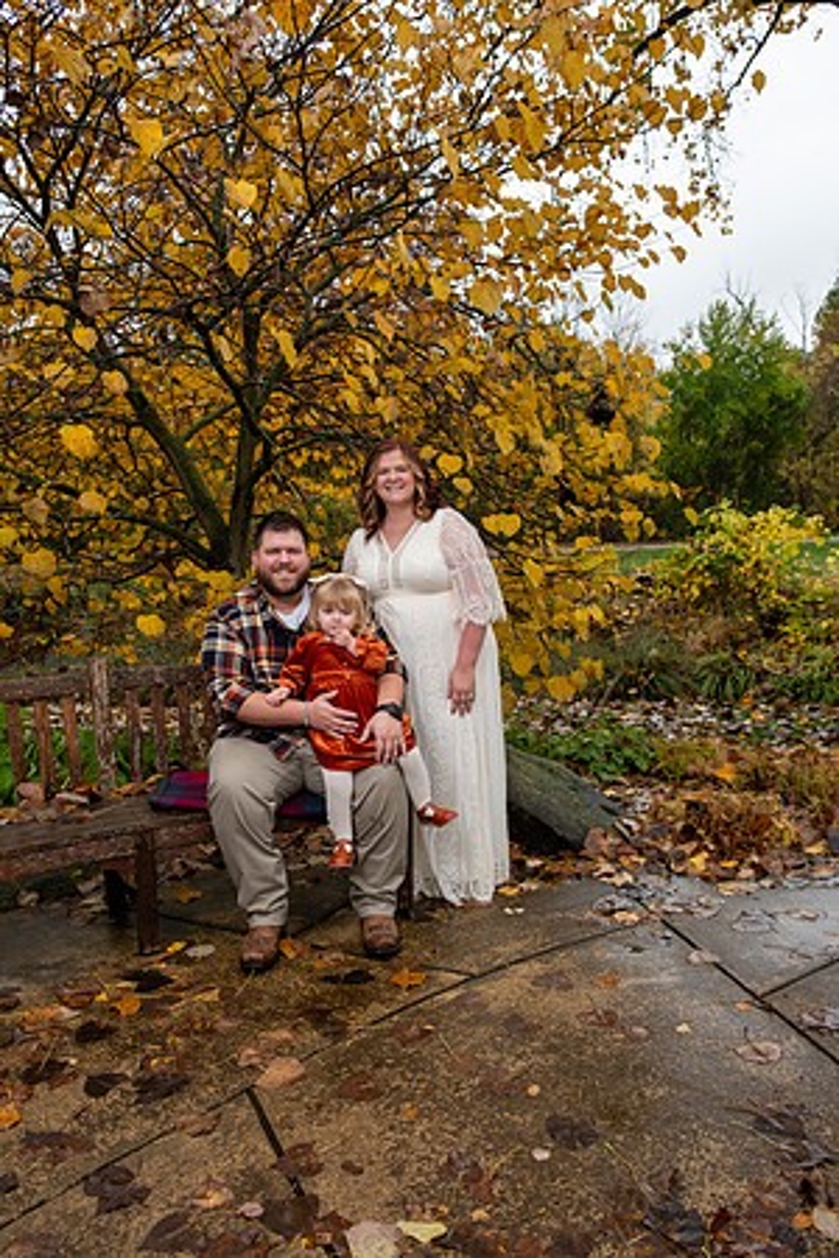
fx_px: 944
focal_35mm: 27
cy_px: 629
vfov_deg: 67.4
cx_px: 420
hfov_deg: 47.9
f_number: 5
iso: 200
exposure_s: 1/160
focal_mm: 18
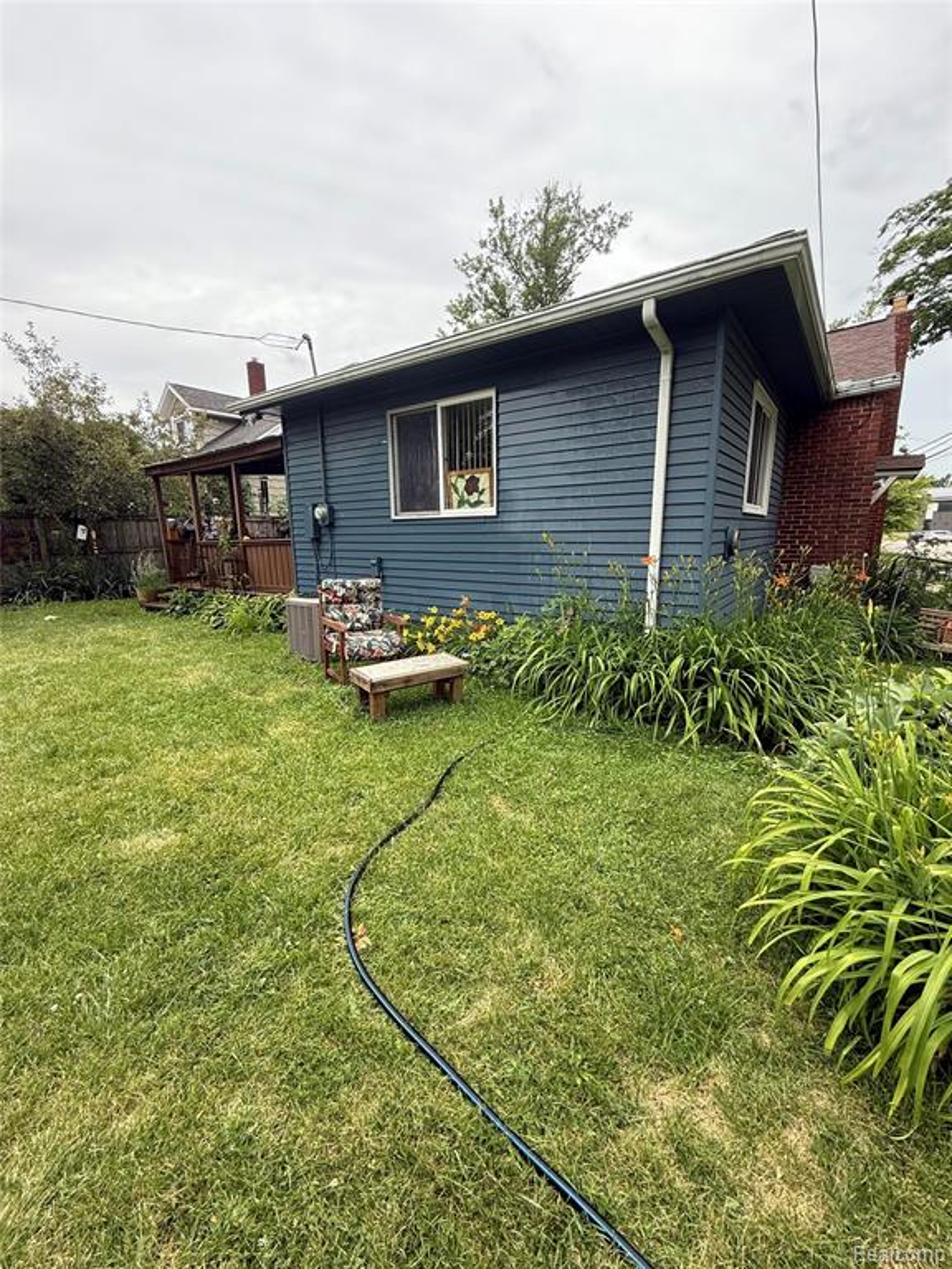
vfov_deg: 102.1
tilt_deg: -11.7
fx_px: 513
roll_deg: +1.3
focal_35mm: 14
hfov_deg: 85.7
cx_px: 476
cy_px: 634
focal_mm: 2.22
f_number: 2.2
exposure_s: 1/419
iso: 64
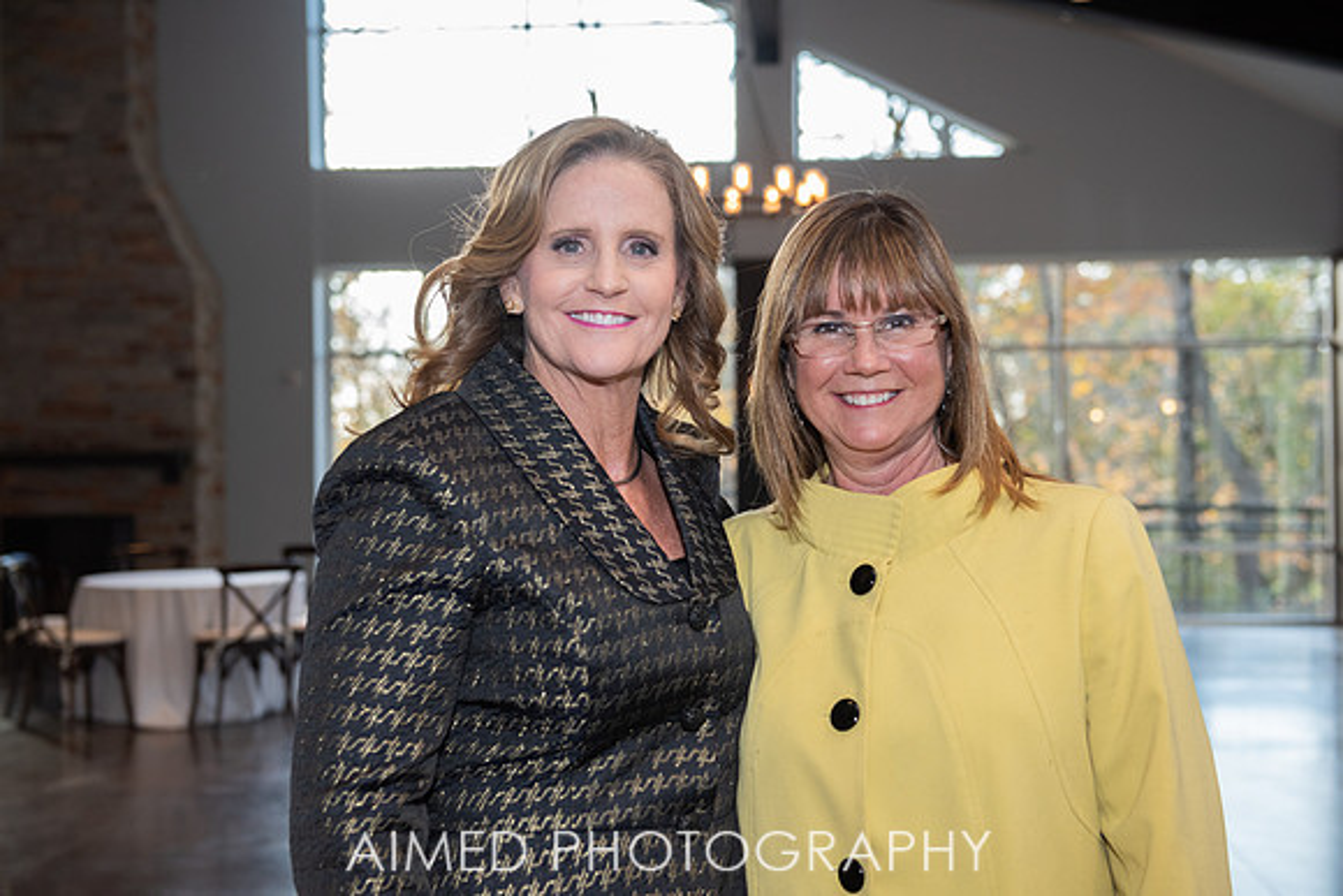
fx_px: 1940
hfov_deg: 38.2
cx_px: 672
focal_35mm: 52
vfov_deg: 26.0
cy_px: 448
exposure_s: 1/250
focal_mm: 52
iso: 800
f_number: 3.5
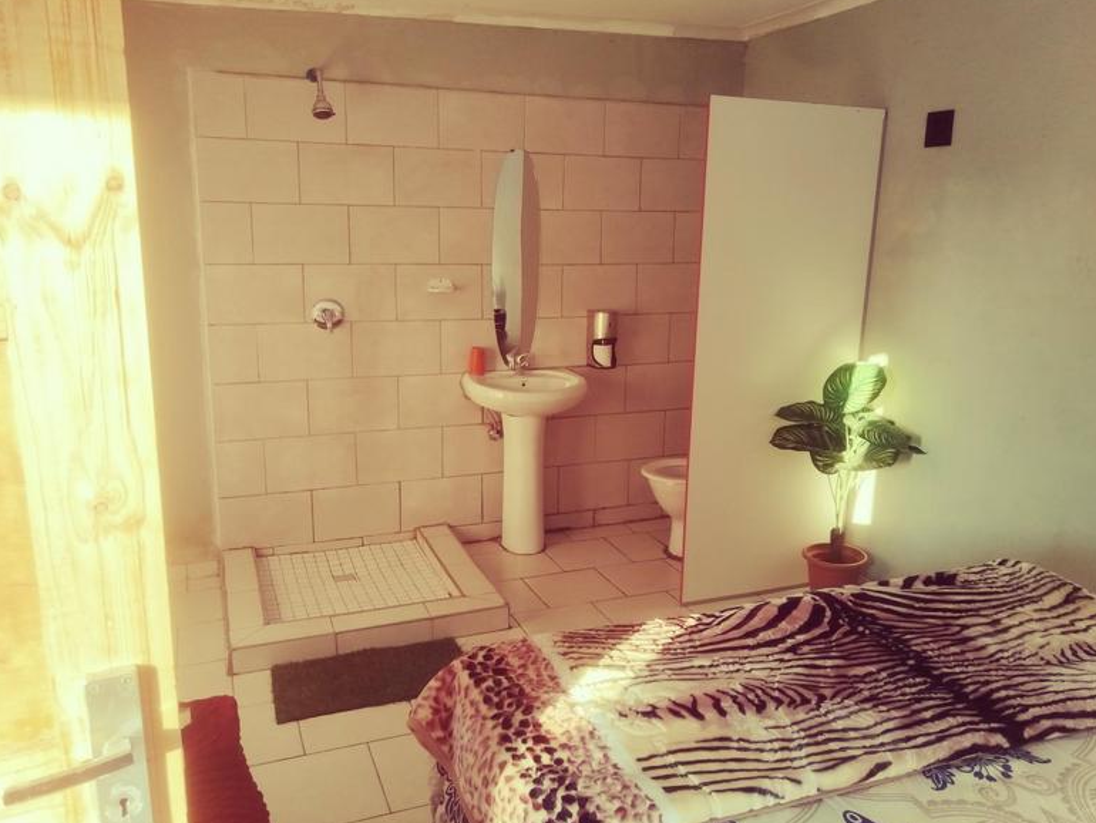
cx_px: 564
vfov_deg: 51.4
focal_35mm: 27
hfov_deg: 65.3
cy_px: 417
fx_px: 855
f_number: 1.9
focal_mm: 4.95
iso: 442
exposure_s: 1/100
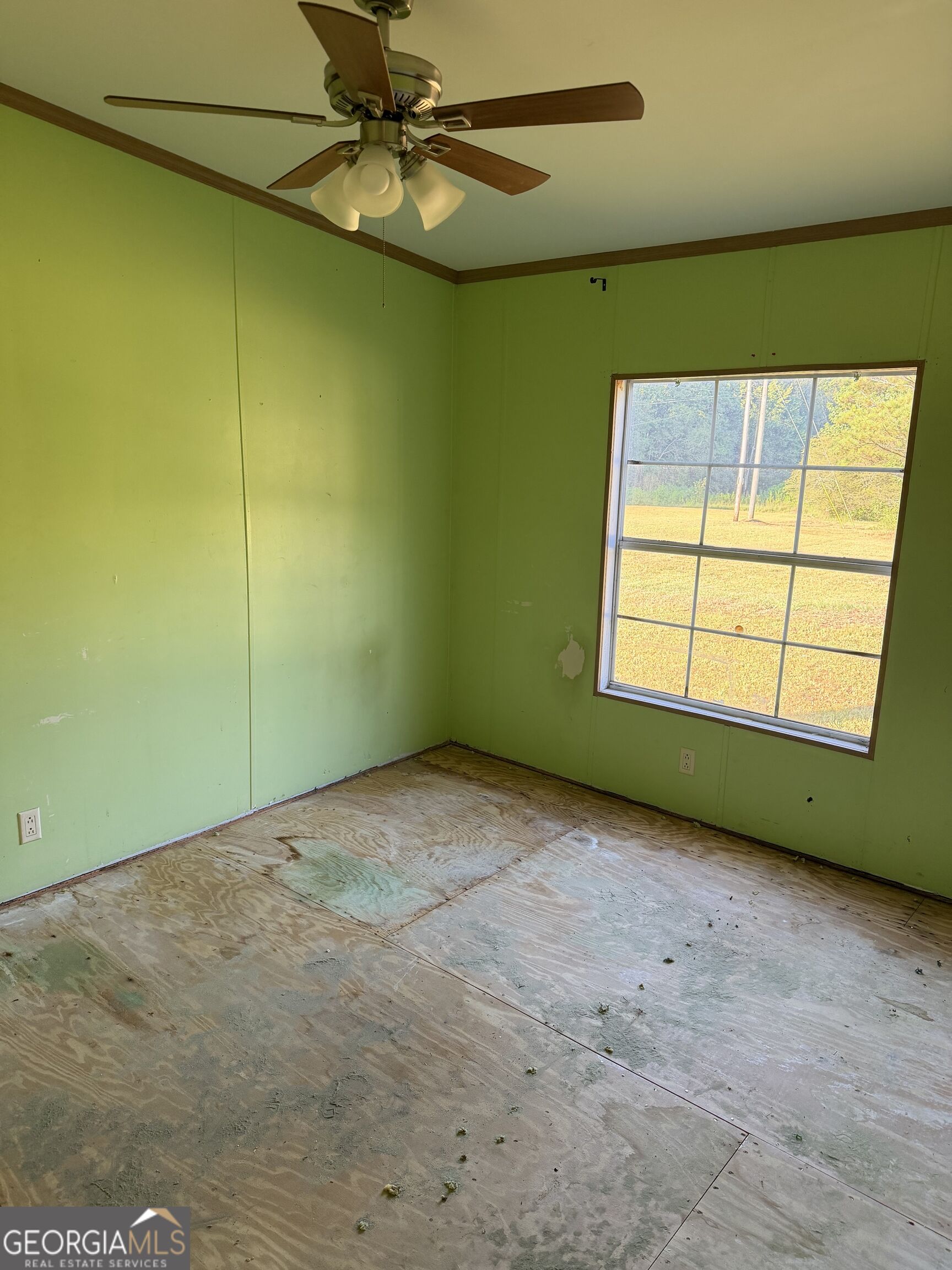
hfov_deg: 56.8
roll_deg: -0.3
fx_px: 880
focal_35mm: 24
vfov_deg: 71.6
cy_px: 635
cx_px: 476
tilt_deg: -13.6
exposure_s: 1/211
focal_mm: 6.76
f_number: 1.78
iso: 200
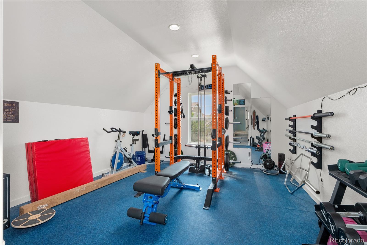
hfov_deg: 96.7
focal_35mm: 16
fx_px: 163
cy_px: 122
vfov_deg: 73.7
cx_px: 184
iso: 800
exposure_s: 1/6
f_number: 8
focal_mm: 16
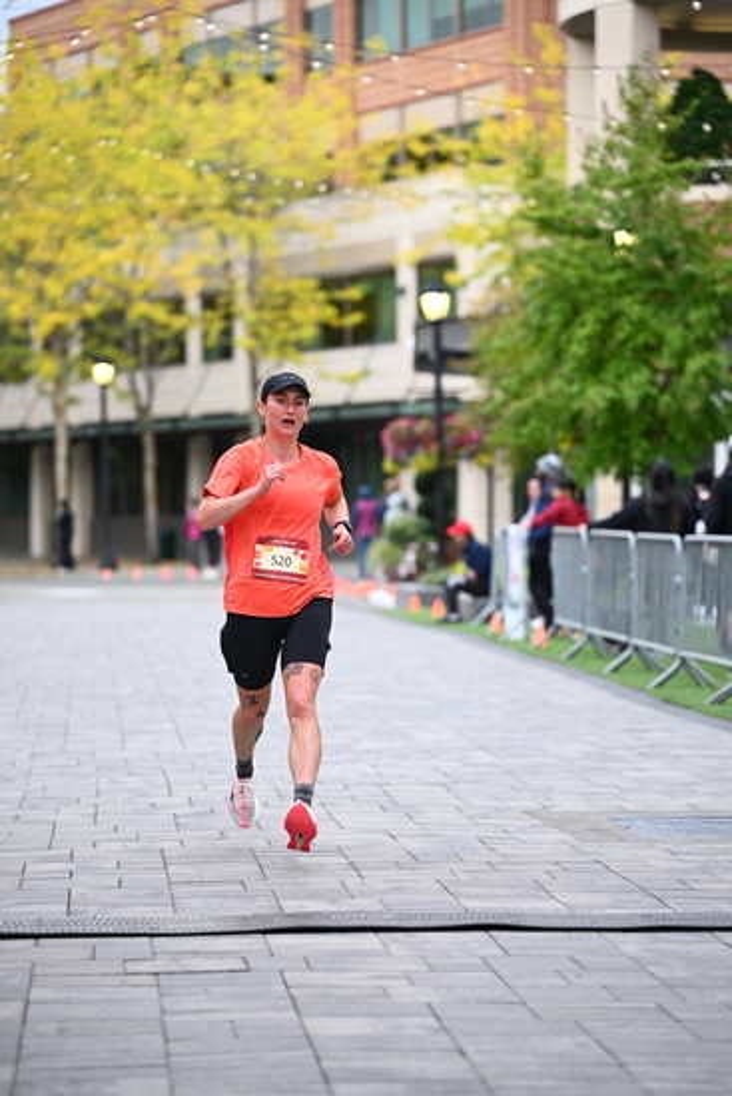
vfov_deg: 17.8
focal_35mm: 115
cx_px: 366
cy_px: 548
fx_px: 3505
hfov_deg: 11.9
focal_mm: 115
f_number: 2.8
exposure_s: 1/1600
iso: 1000
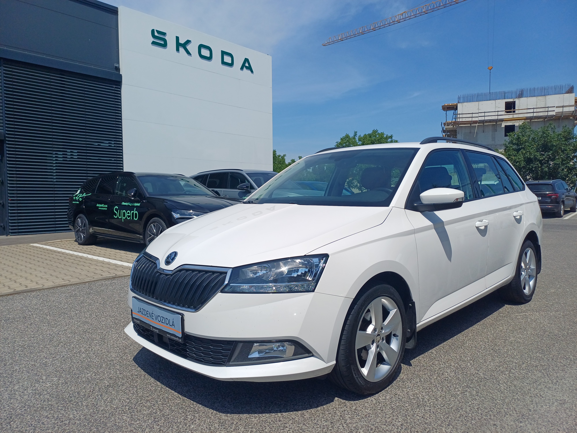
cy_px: 216
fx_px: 417
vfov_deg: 54.9
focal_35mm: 25
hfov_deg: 69.4
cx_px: 288
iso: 50
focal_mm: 4.65
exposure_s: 1/2381
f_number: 1.8
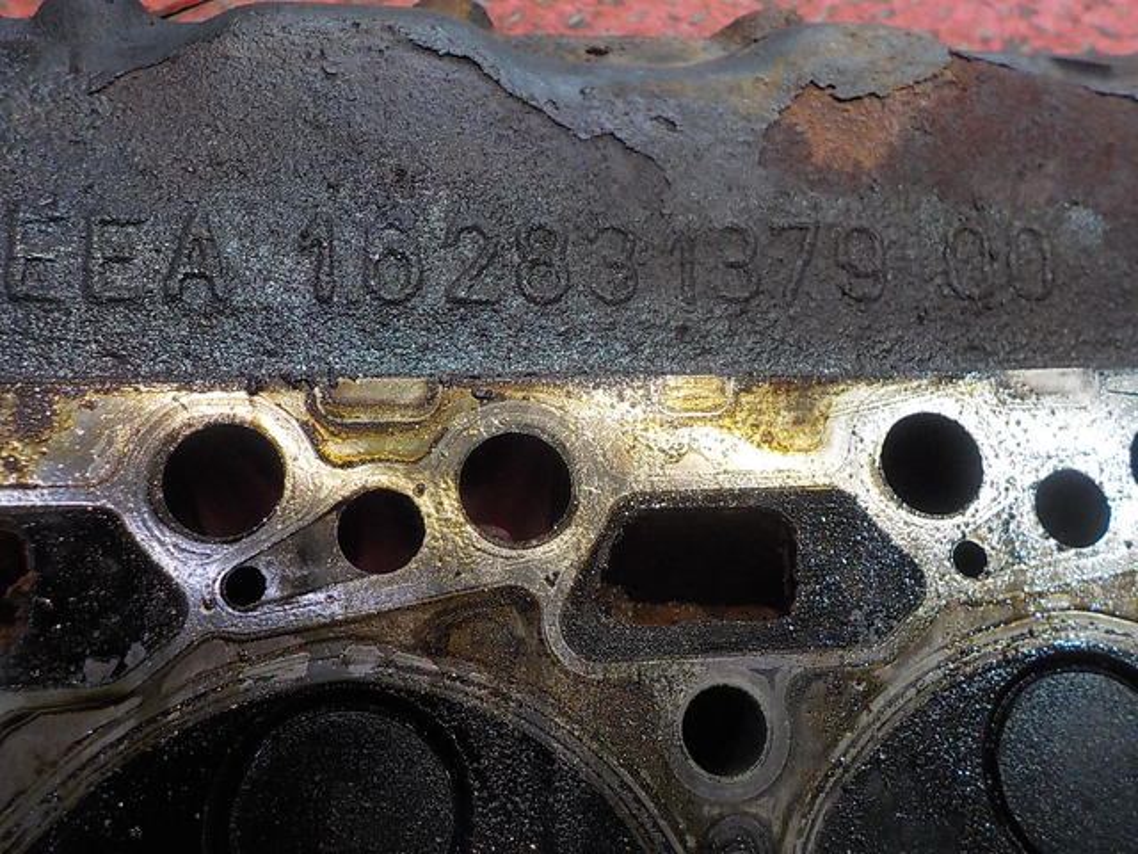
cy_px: 427
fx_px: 986
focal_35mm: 30
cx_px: 569
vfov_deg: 46.8
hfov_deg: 60.0
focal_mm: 4.1
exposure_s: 1/30
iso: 400
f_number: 3.3
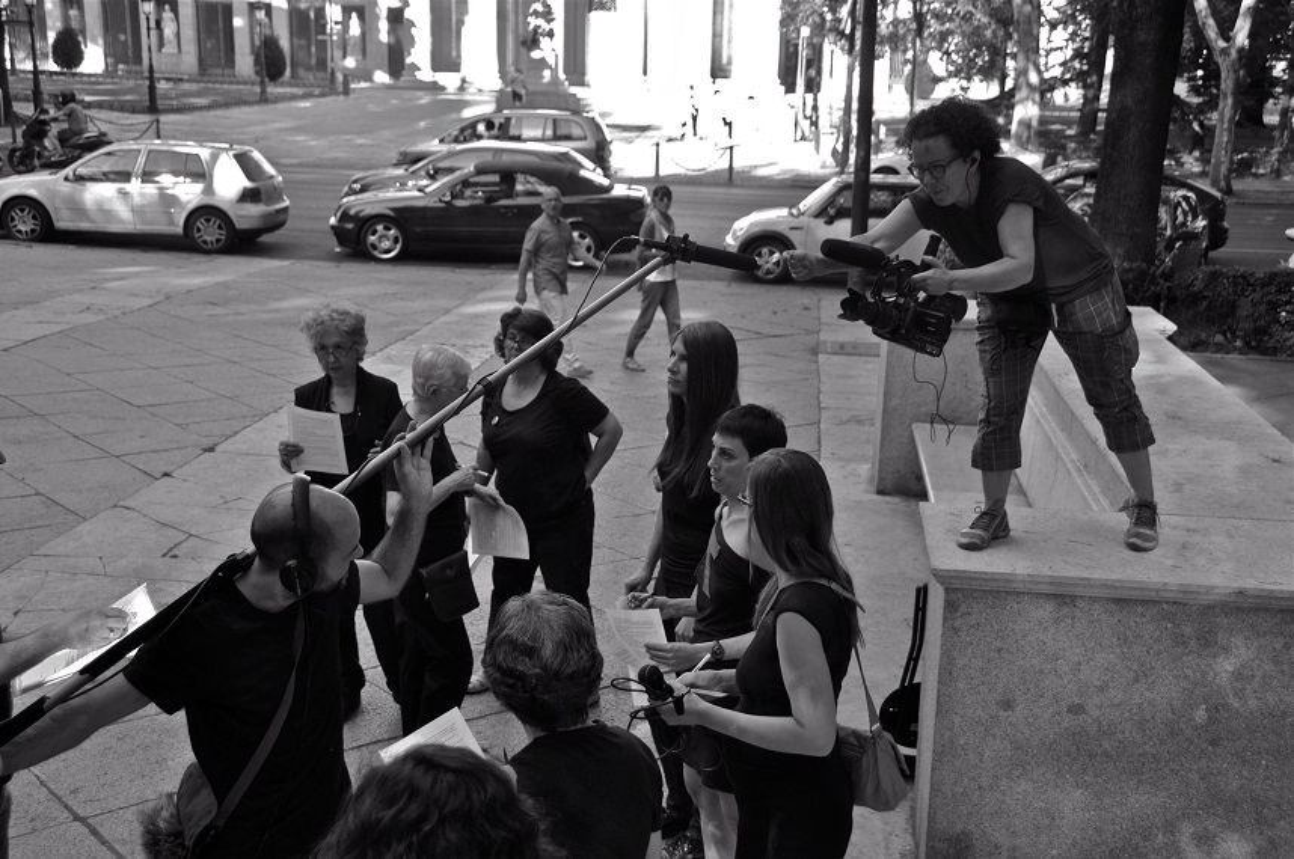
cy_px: 430
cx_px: 647
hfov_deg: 45.0
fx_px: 1562
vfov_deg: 30.8
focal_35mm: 44
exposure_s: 1/400
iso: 800
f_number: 4
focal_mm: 29
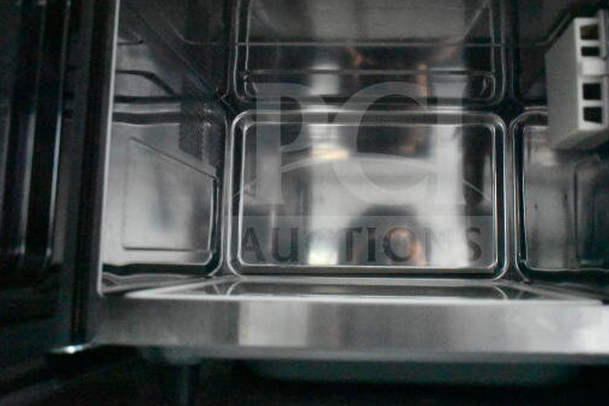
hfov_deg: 52.8
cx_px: 358
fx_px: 609
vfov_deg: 36.8
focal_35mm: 36
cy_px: 178
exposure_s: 1/4000
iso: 25600
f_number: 3.8
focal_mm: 20
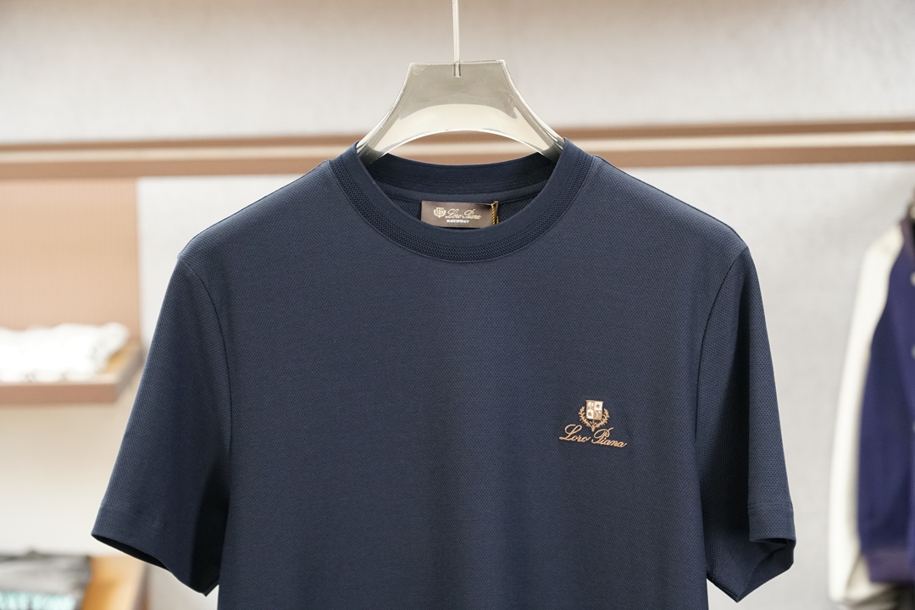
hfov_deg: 22.3
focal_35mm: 92
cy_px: 305
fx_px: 2325
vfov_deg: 14.9
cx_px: 458
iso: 1600
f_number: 4
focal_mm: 61
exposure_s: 1/50
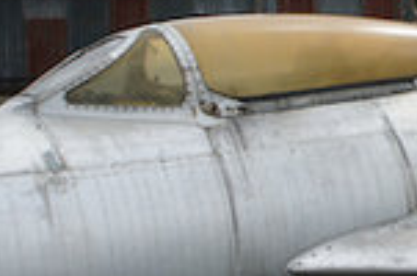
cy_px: 116
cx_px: 458
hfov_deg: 13.8
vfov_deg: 9.3
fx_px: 1691
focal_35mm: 146
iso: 200
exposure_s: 1/320
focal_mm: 21
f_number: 8
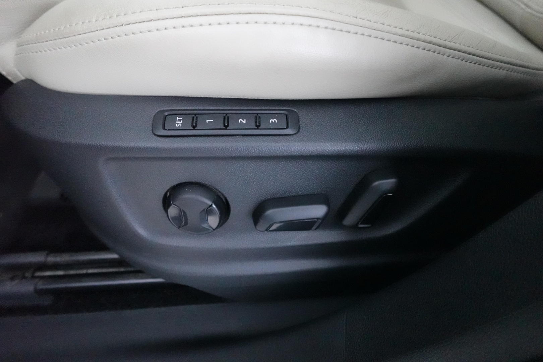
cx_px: 272
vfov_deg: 61.9
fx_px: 302
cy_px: 181
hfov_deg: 84.0
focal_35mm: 20
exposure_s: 1/60
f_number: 2
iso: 6400
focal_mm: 7.6
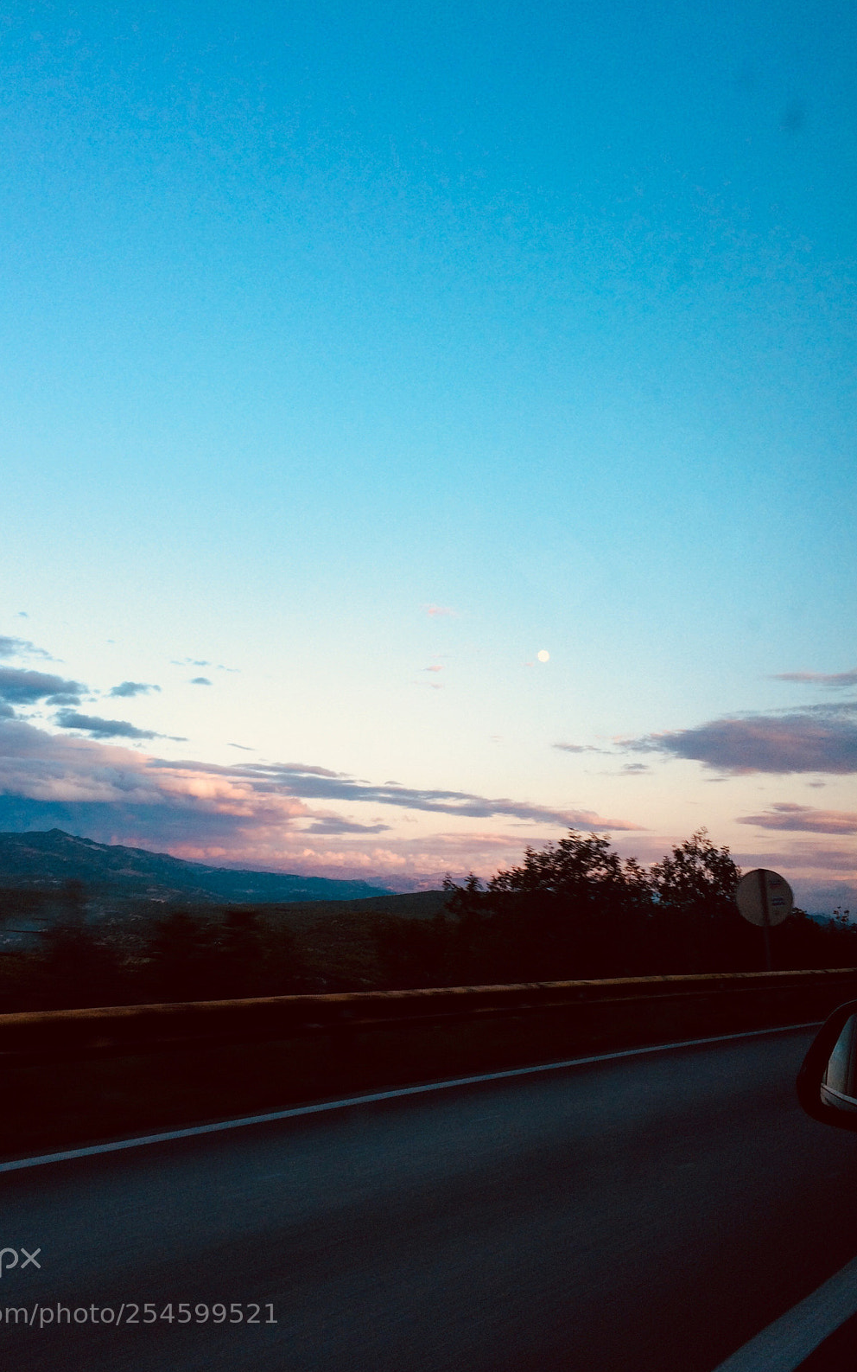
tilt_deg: +8.2
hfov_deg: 40.4
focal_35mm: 31
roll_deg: +0.3
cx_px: 345
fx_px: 1158
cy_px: 690
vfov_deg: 61.2
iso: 32
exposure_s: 1/120
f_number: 2.2
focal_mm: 4.15
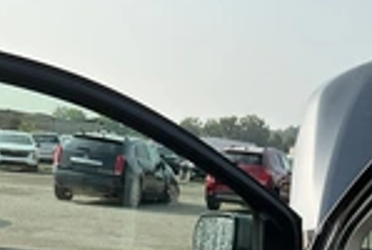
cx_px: 292
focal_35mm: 78
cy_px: 330
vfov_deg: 16.5
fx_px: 808
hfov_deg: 25.5
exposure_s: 1/1121
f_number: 1.8
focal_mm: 3
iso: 25
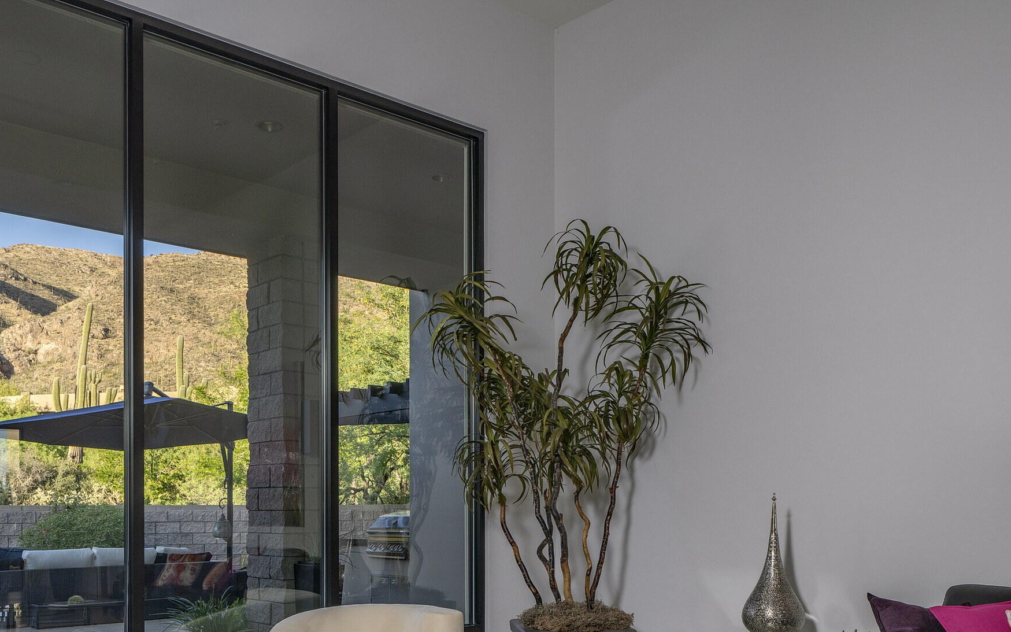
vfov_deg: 38.7
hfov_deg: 61.2
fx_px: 854
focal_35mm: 31
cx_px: 543
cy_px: 526
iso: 200
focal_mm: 19
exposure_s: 1/60
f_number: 9
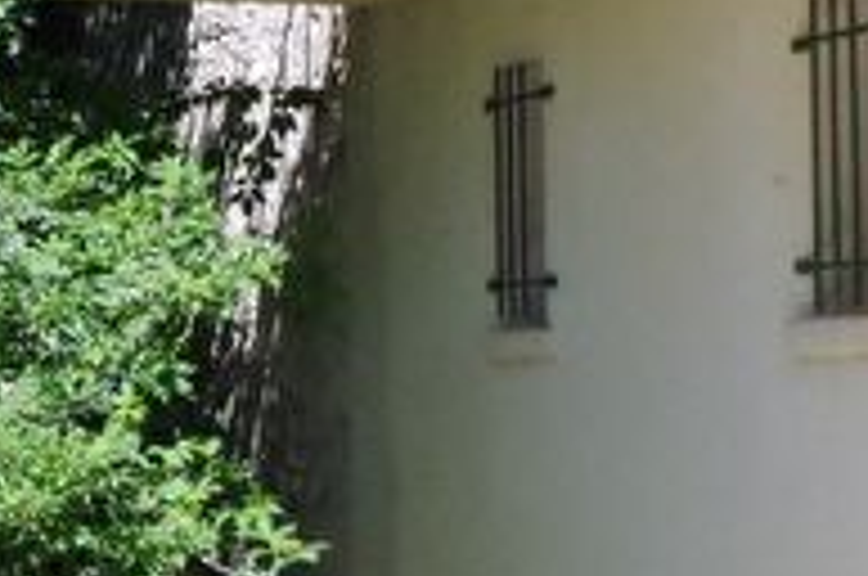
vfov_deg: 9.5
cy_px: 32
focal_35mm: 143
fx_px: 3442
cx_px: -128
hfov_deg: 14.0
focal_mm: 18
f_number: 22
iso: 1600
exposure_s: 1/180
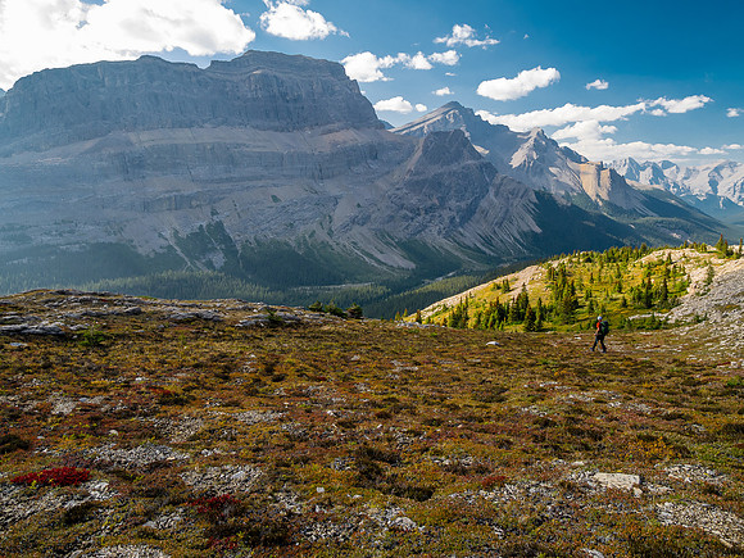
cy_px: 279
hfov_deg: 71.6
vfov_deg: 56.8
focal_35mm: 24
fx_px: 516
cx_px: 372
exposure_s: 1/60
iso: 200
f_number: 8
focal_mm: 12
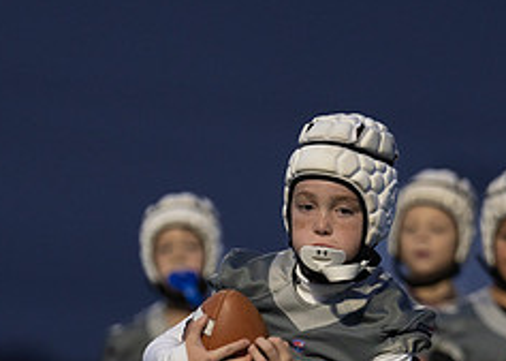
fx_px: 7023
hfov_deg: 4.1
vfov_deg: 2.9
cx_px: 297
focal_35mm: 489
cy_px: 414
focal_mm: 191
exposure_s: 1/800
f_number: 2.8
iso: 1250
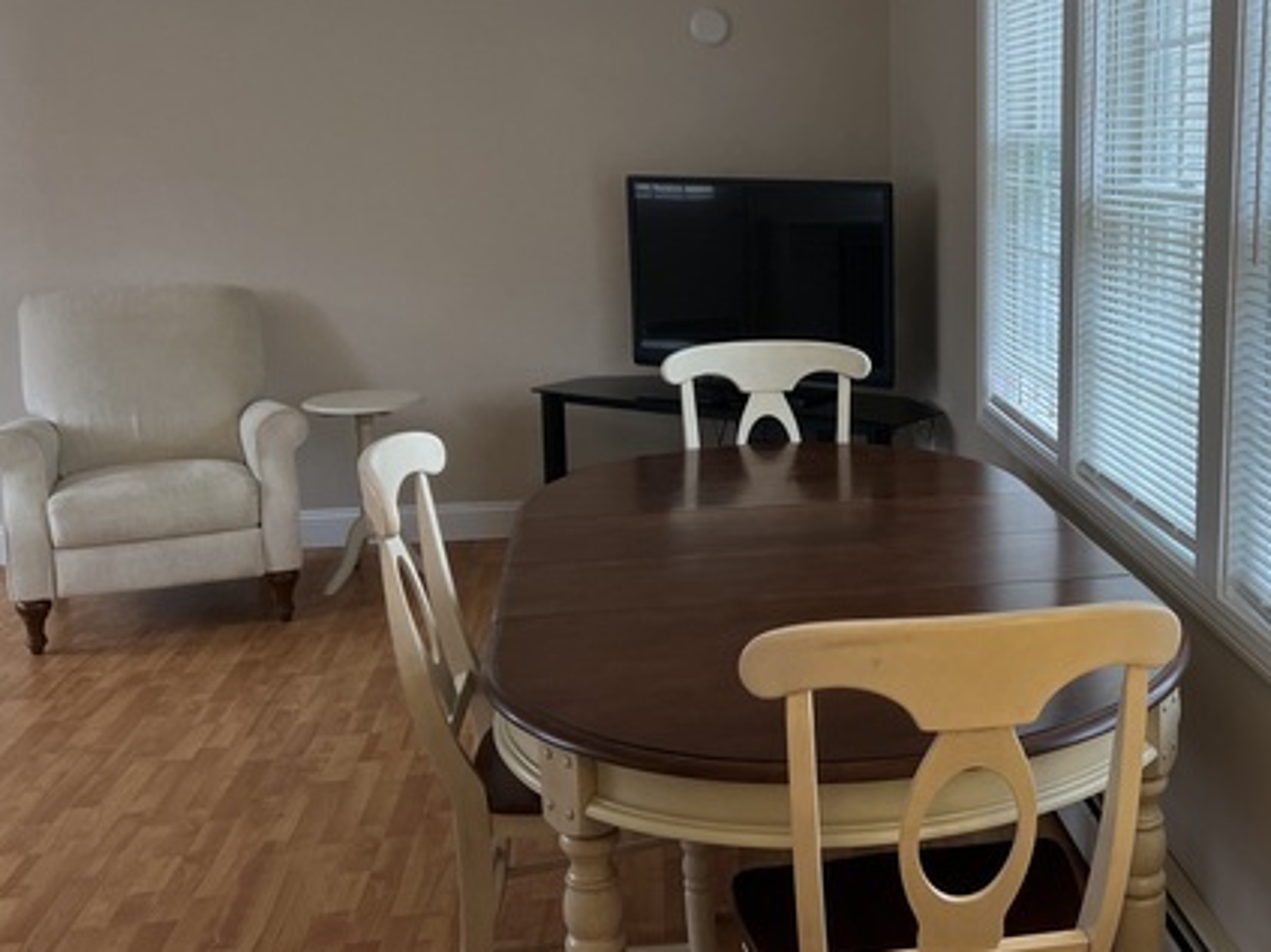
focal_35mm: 41
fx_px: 1505
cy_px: 396
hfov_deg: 43.8
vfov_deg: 35.0
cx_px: 999
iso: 50
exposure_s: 1/120
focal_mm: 5.7
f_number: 1.5
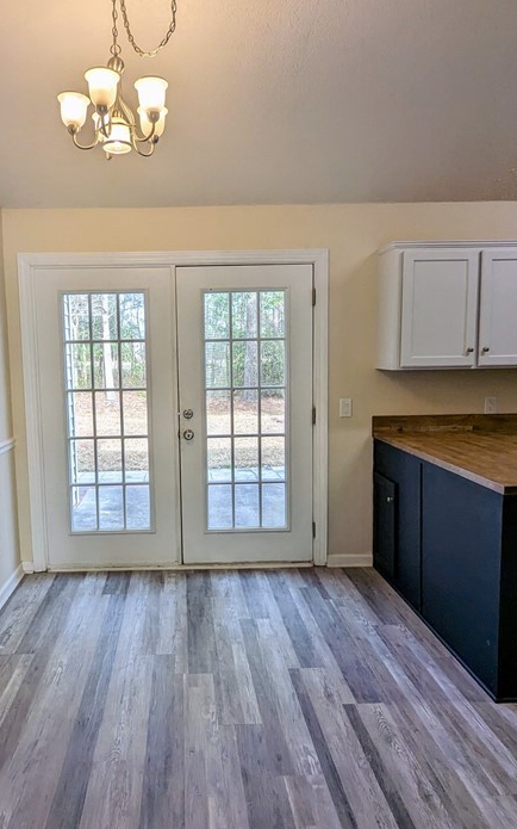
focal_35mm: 25
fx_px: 564
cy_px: 416
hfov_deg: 48.7
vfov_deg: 72.6
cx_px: 187
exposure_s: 1/205
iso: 48
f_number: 2.2
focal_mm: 2.35
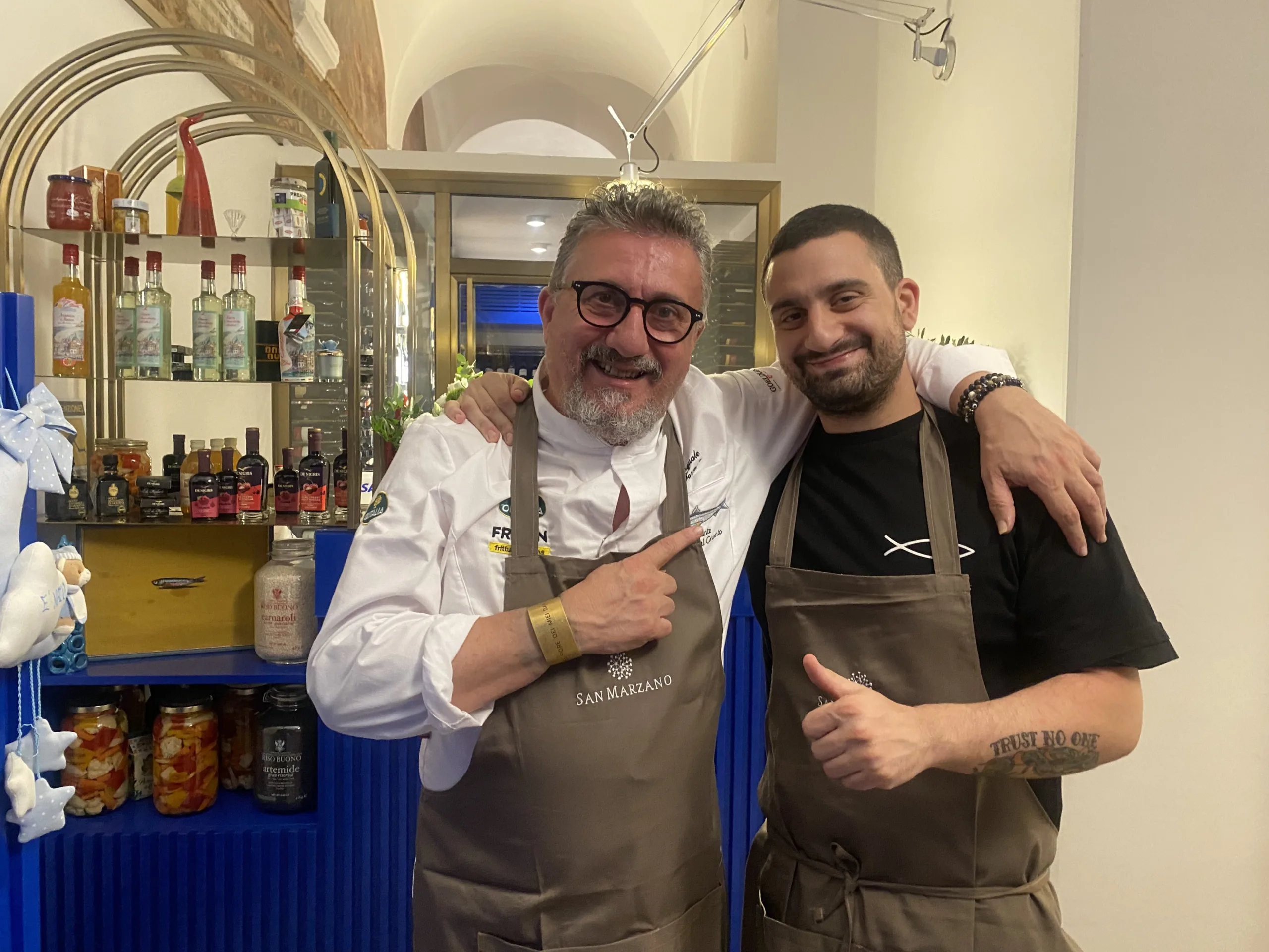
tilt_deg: -3.4
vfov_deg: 53.1
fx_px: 953
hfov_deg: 67.3
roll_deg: -1.5
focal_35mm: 26
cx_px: 634
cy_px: 476
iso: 400
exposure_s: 1/33
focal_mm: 4.25
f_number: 1.8
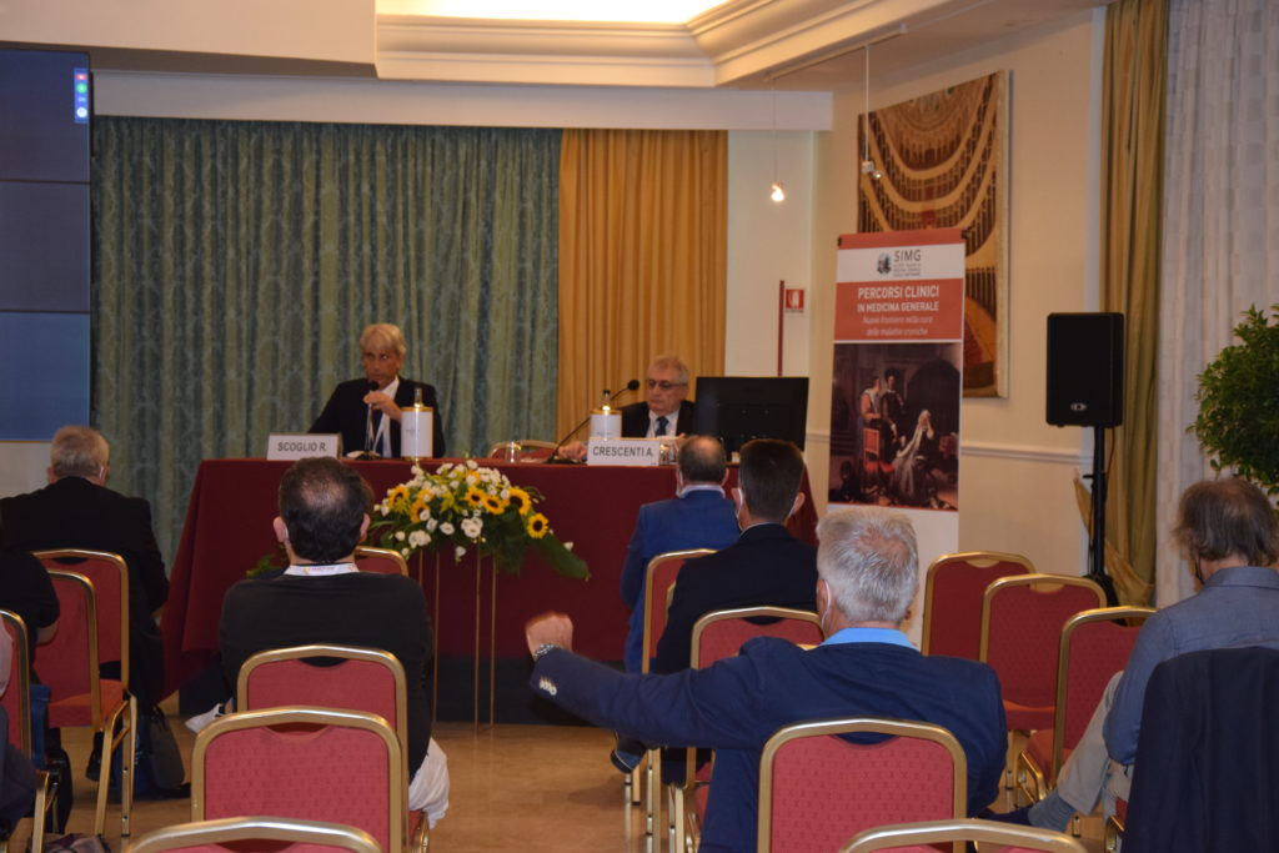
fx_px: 2771
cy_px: 426
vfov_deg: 17.5
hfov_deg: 26.0
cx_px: 640
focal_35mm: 78
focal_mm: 52
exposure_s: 1/60
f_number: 5
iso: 1250
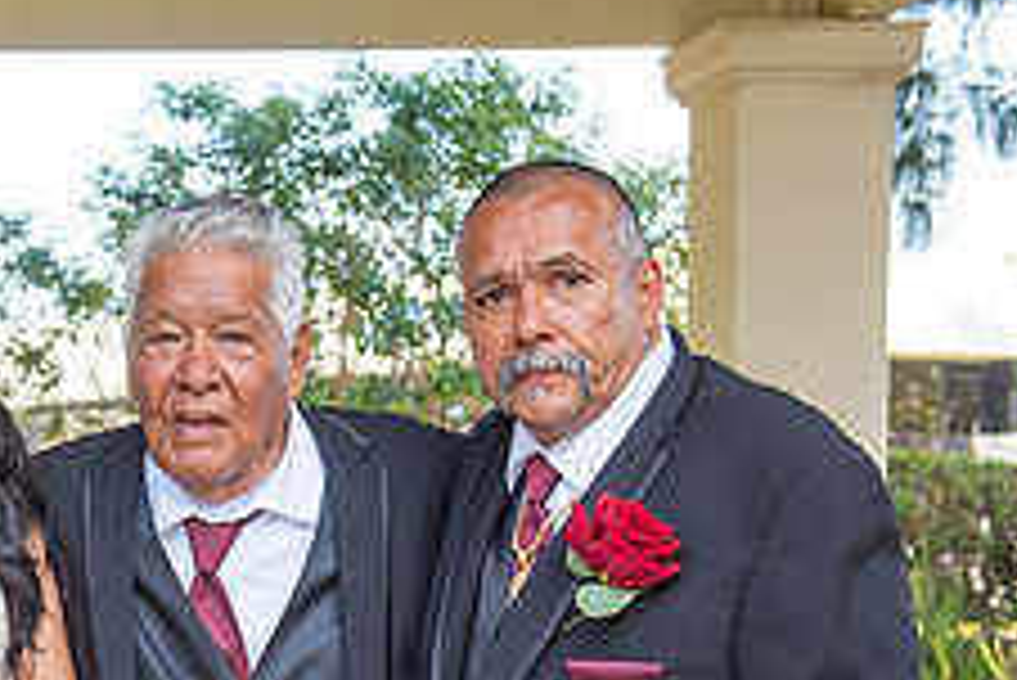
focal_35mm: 113
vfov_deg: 11.9
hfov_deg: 17.7
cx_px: 4
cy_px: 835
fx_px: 3194
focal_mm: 44
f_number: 5.6
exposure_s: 1/160
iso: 200
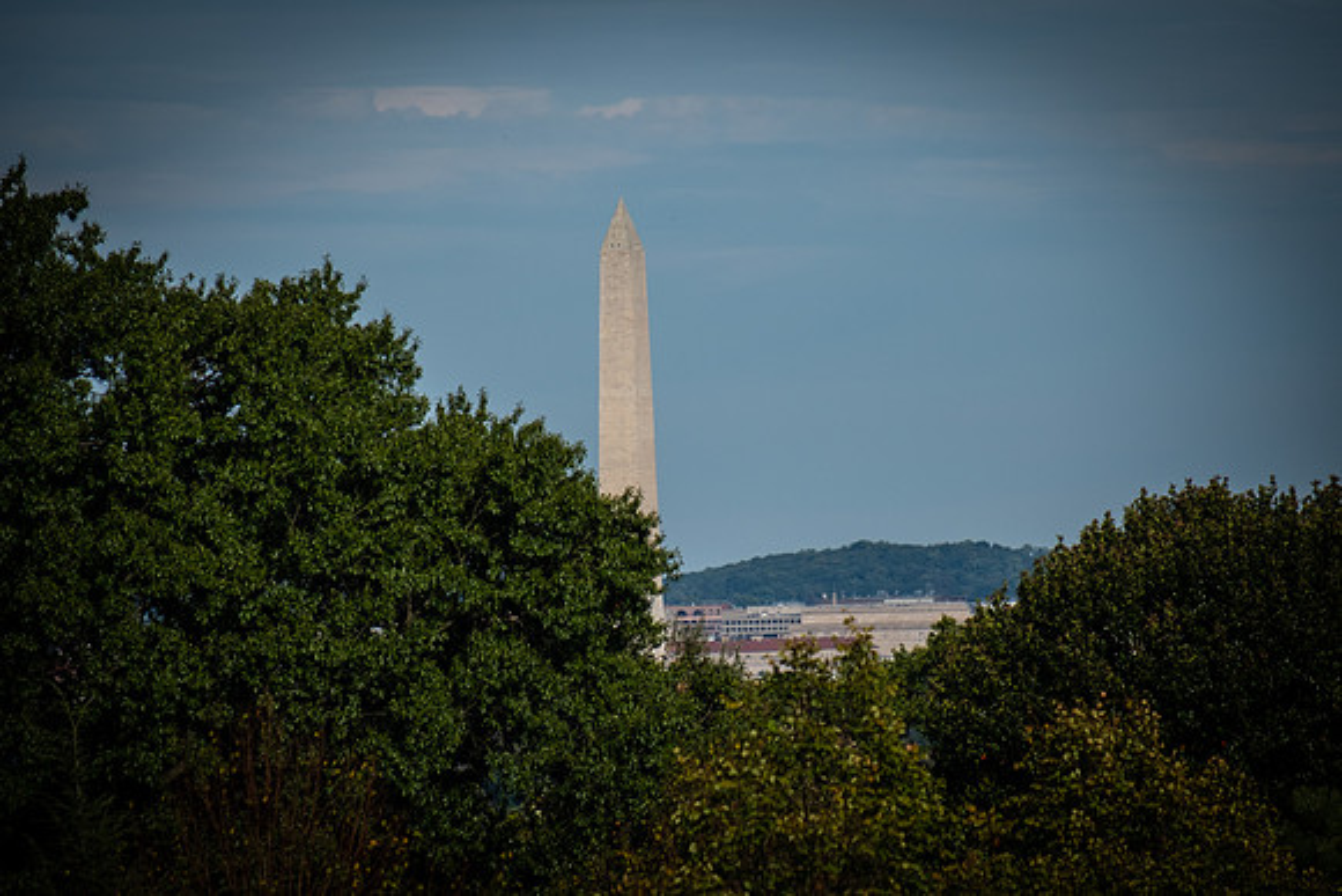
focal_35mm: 300
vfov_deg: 4.6
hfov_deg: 6.9
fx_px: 11185
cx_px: 671
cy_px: 448
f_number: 4.8
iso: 250
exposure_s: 1/2900
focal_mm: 200
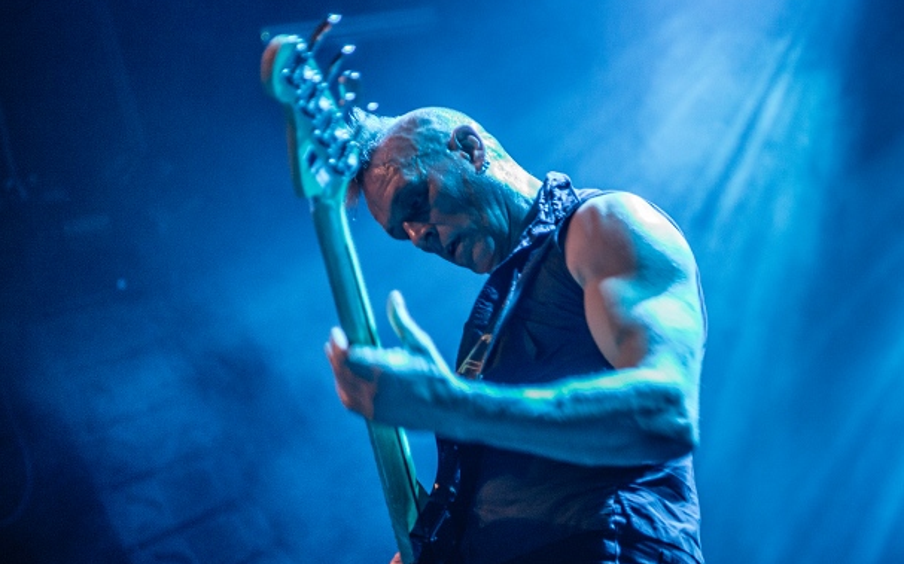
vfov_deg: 17.4
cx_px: 439
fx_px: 1847
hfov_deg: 27.5
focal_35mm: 75
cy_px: 270
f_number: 2.8
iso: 2500
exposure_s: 1/80
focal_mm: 62
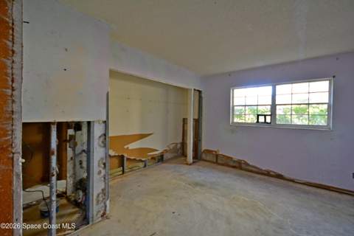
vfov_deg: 77.3
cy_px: 118
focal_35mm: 15
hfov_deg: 100.4
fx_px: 147
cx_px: 177
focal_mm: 10
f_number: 3.5
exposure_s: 1/50
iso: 800
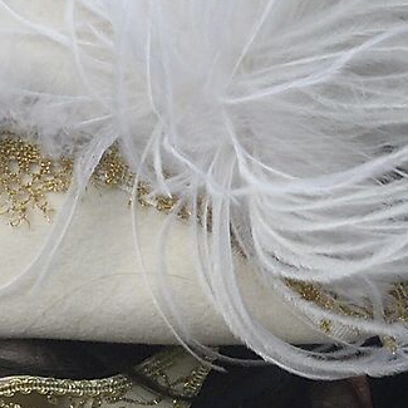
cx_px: 51
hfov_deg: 2.7
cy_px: 757
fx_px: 8788
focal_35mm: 659
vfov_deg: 2.6
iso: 560
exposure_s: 1/250
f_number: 20
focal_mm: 70
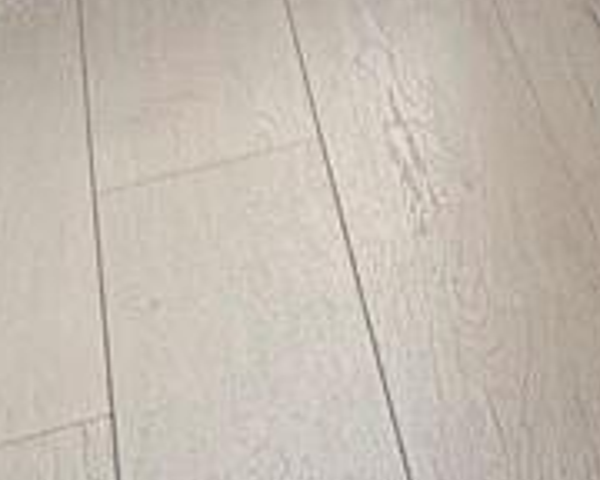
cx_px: 2352
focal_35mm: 142
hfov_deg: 8.2
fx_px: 2522
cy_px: -1183
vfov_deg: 8.3
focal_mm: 17
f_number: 8
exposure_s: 2
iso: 250
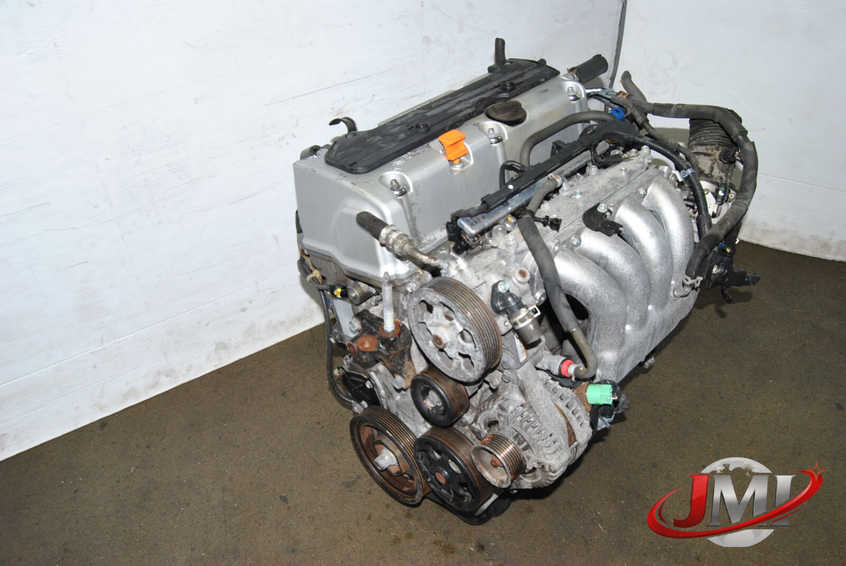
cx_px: 423
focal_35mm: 30
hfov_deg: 61.9
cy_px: 283
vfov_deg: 43.7
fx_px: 706
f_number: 10
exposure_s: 1/100
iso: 400
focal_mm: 20
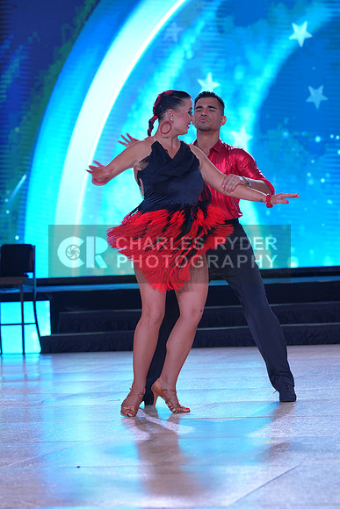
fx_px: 1940
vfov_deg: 15.0
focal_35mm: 137
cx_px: 170
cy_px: 254
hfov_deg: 10.0
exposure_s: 1/400
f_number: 5.6
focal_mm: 137
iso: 1250
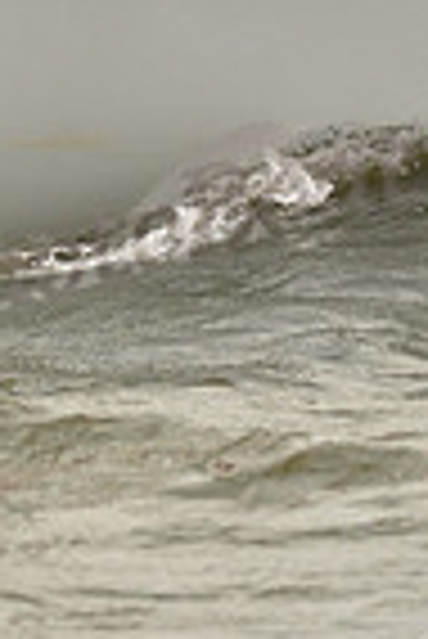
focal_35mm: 818
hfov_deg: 1.7
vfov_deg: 2.5
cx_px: -331
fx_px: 14551
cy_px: -410
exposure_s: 1/1250
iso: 320
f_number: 7.1
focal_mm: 200
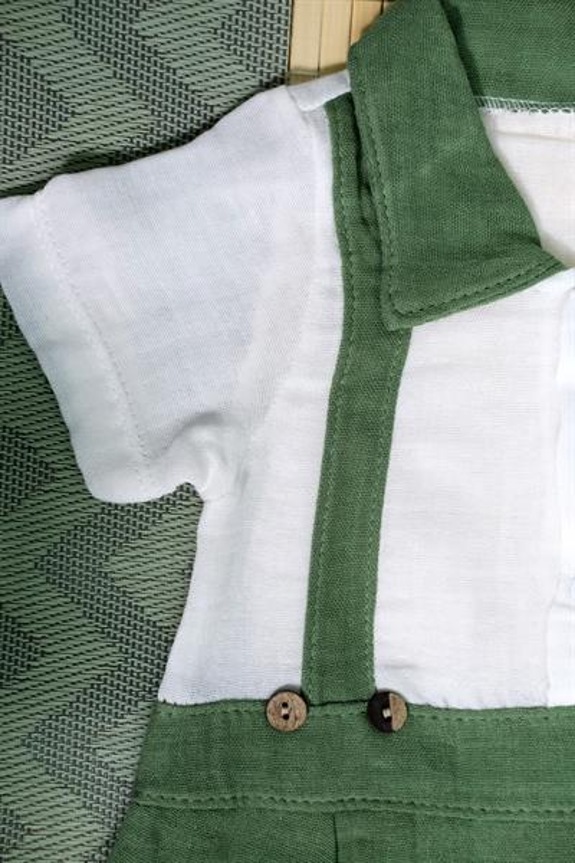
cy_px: 432
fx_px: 1270
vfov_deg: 37.5
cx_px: 288
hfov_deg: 25.5
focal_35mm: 53
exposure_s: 1/320
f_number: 5.6
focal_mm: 35
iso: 2500
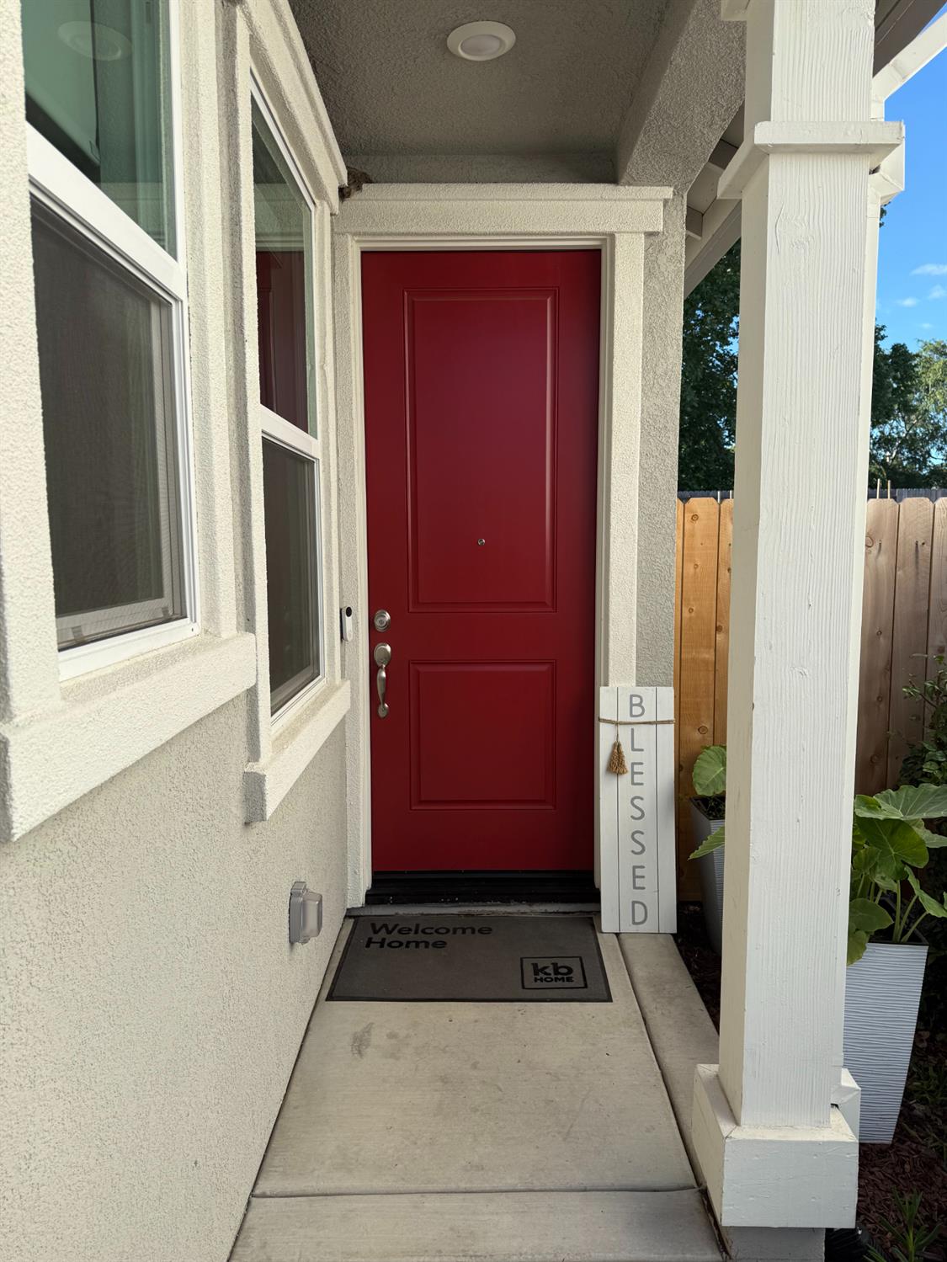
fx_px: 875
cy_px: 631
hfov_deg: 56.8
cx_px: 474
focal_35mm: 24
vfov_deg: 71.6
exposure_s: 1/1653
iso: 80
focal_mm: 6.76
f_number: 1.78
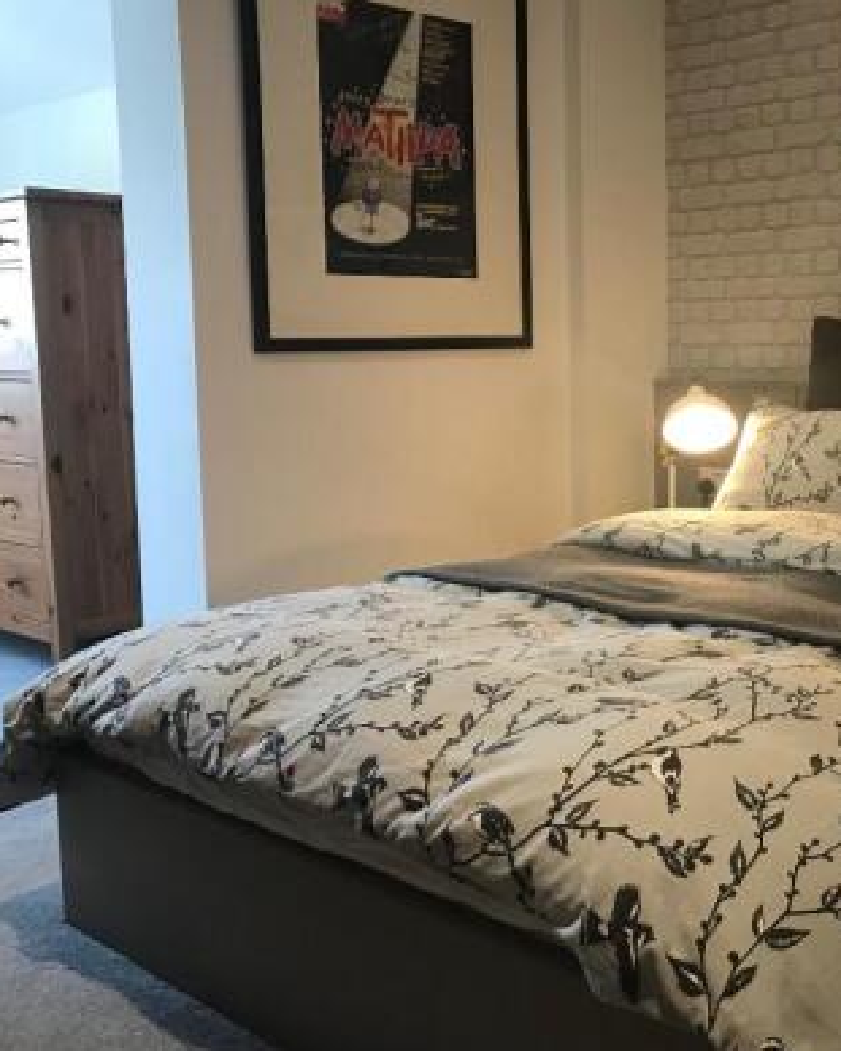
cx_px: 740
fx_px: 1276
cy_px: 501
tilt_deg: -6.2
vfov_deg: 44.8
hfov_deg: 34.6
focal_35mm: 41
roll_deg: +0.2
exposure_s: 1/25
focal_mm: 3.99
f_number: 1.8
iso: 40
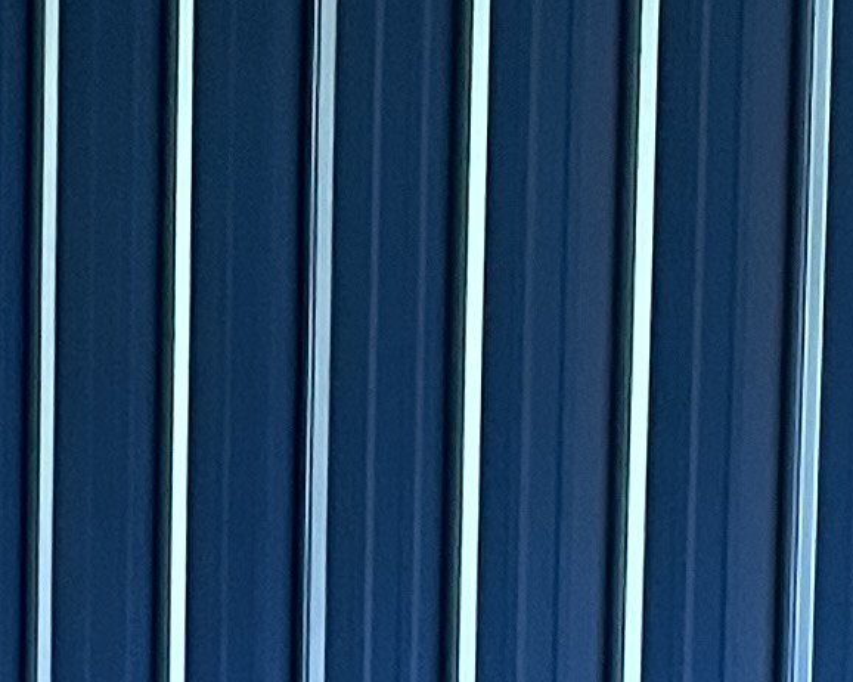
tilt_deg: -7.7
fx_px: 4467
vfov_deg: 8.6
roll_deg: +0.5
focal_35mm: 177
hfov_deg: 10.8
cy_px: 859
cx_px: -83
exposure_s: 1/60
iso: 250
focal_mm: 4.2
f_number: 1.6
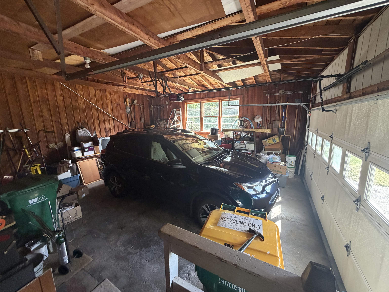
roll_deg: +1.1
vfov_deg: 85.7
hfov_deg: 102.1
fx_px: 157
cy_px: 146
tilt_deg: -11.0
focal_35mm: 14
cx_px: 194
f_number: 2.2
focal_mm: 2.22
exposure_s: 1/71
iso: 320
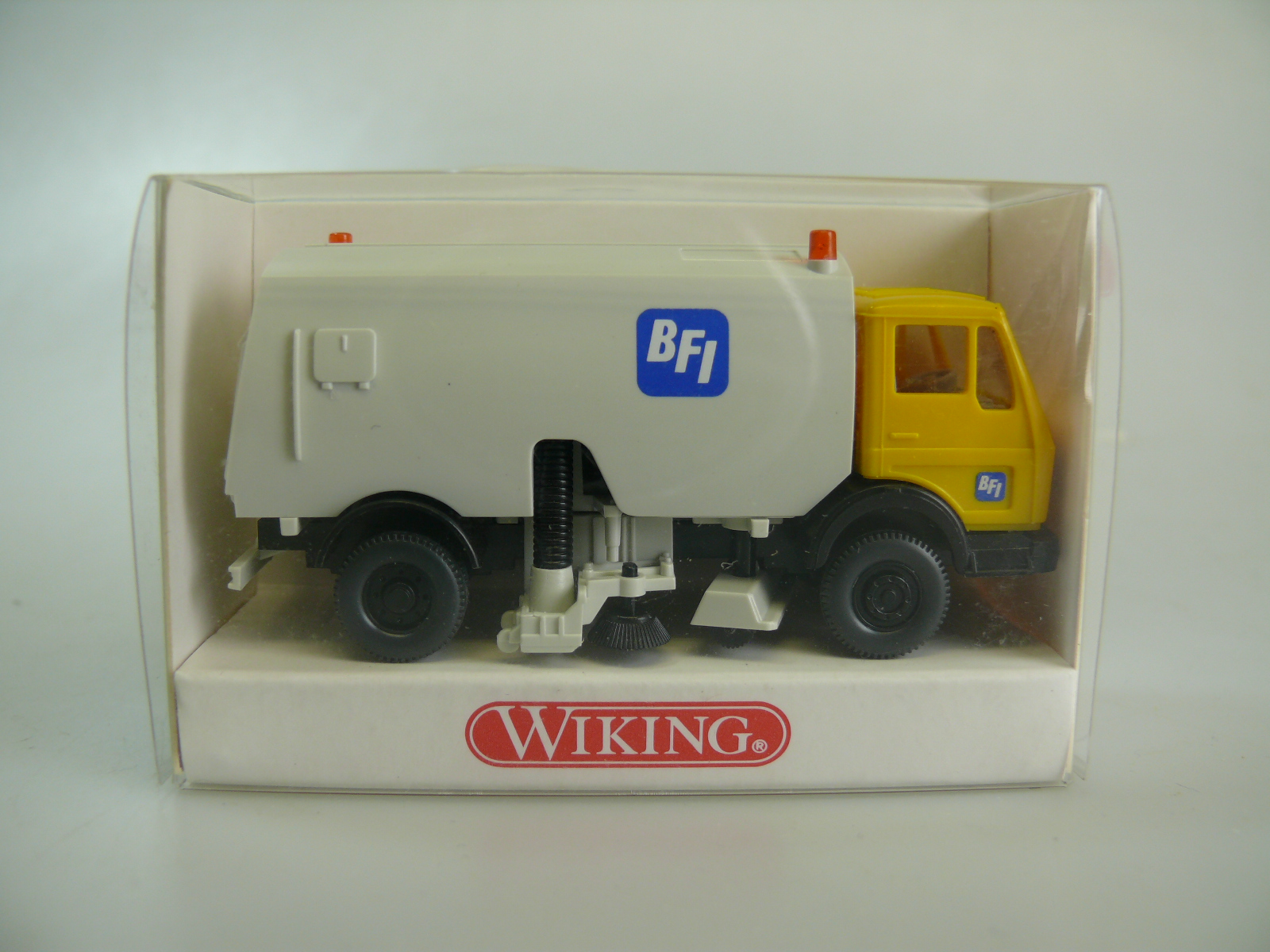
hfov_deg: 50.1
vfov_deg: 38.7
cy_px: 476
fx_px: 1357
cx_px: 635
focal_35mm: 37
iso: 100
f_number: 3.2
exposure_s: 1/100
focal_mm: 7.9
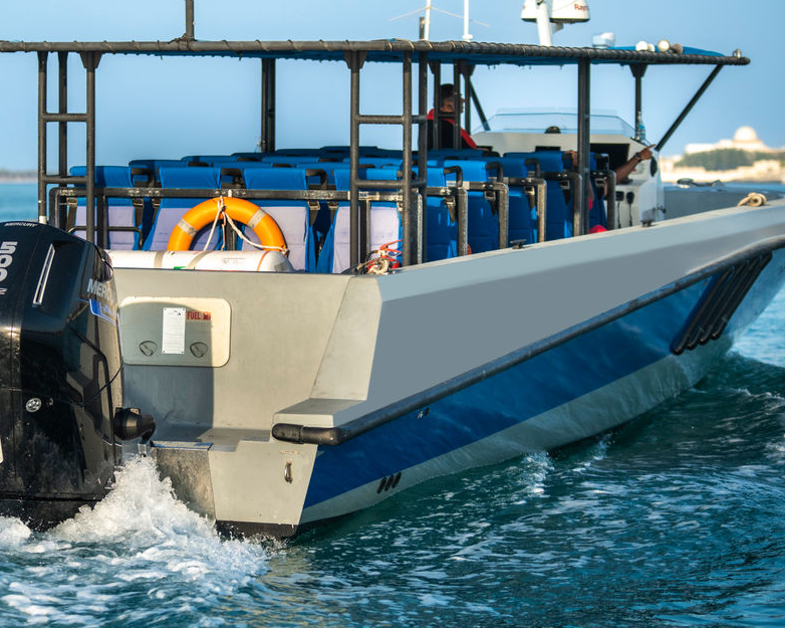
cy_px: 270
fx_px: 3484
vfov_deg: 10.3
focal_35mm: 150
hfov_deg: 12.8
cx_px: 206
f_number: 2.8
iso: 125
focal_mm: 95
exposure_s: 1/4000
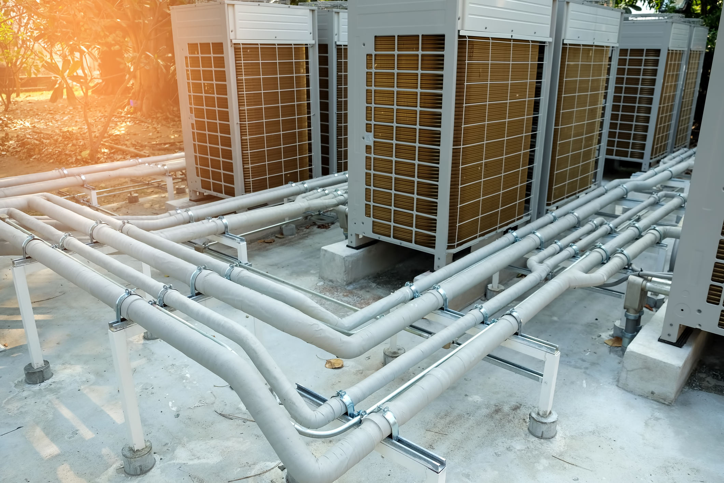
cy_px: 242
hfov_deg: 67.4
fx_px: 543
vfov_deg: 47.9
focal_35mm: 27
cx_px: 362
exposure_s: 1/750
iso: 320
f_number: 3.2
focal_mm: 18
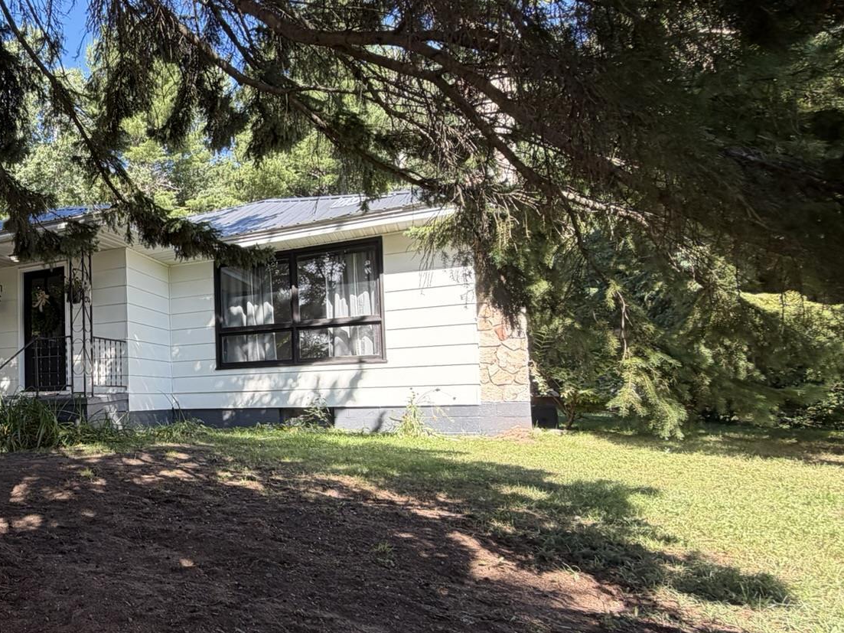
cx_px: 69
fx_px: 634
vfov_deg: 52.8
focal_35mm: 26
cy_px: 367
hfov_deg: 56.9
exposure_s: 1/131
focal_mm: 2.22
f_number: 2.2
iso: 40
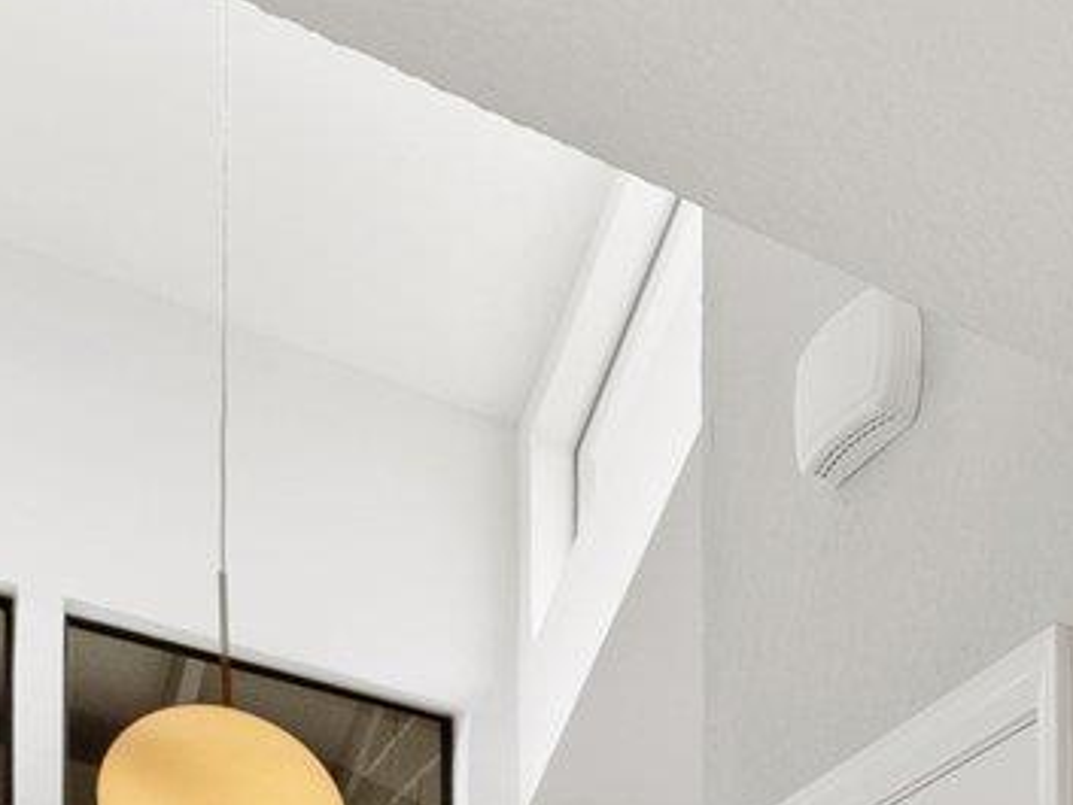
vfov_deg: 16.6
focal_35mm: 67
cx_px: 1714
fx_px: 2078
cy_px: 1605
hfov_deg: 22.4
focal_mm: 12
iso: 640
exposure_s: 1/10
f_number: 8
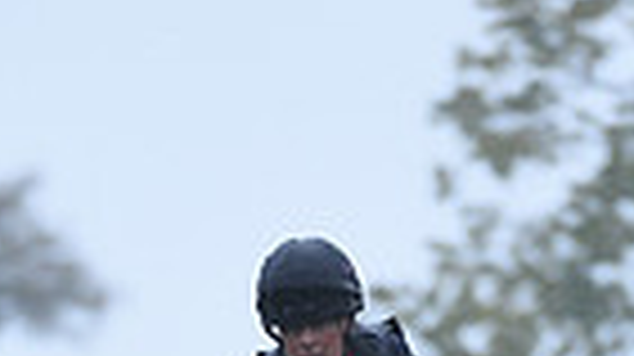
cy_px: 825
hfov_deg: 1.3
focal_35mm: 1719
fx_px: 28871
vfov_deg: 0.7
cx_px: 261
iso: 800
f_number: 5.6
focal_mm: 400
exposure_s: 1/1000
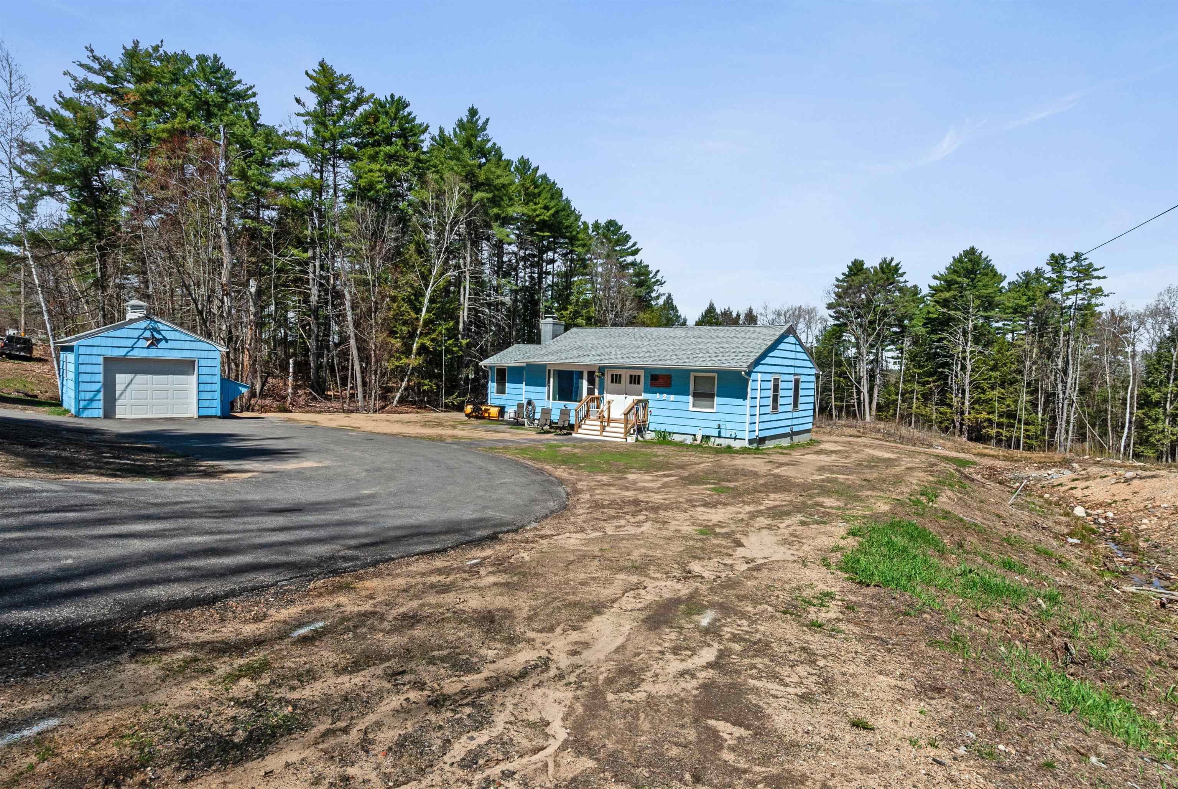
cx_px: 589
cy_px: 394
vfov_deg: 63.4
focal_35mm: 20
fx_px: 639
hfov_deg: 85.4
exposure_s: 1/500
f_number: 10
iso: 200
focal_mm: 13
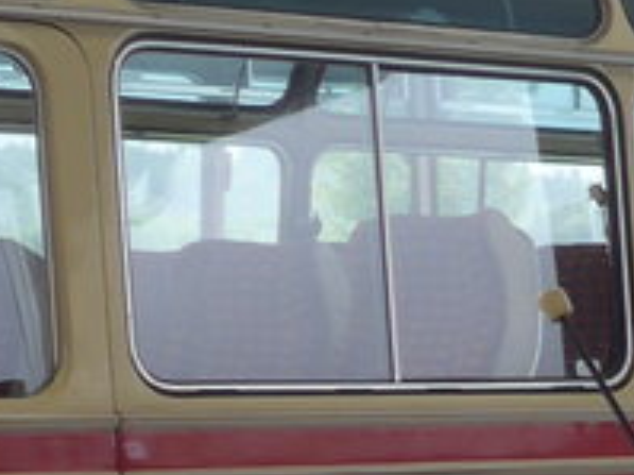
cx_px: 1736
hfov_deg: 7.3
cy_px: 555
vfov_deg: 6.0
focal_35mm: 247
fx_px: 4521
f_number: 2.8
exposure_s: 1/125
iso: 80
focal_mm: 8.4
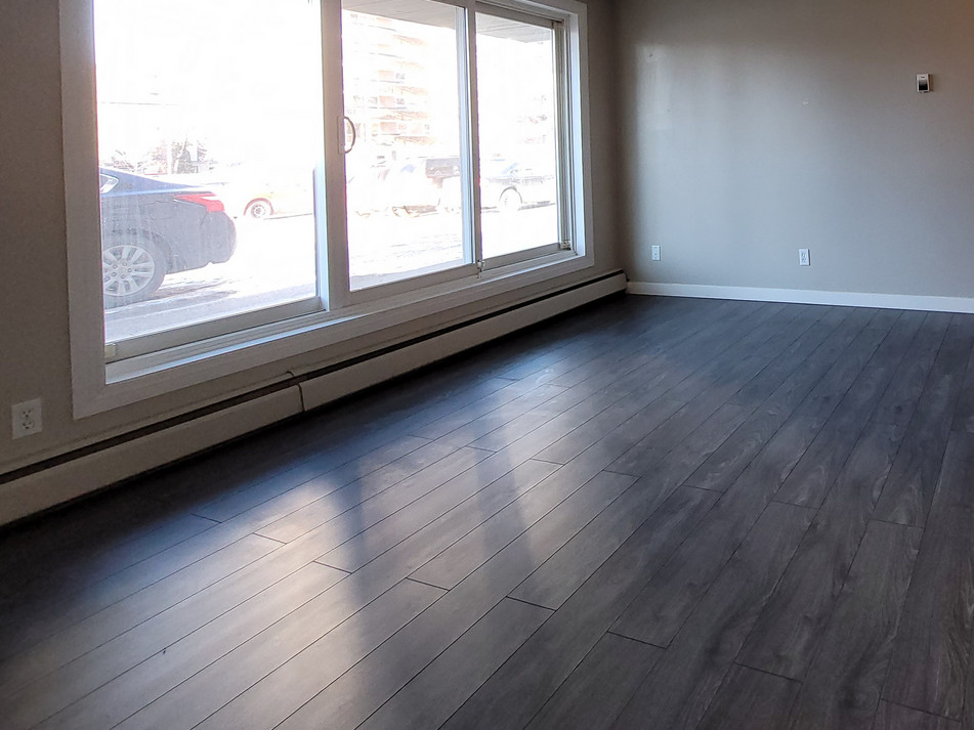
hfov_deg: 71.5
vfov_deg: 58.4
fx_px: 591
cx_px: 770
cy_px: 143
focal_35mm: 21
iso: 125
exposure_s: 1/59
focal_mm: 2.2
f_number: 2.2
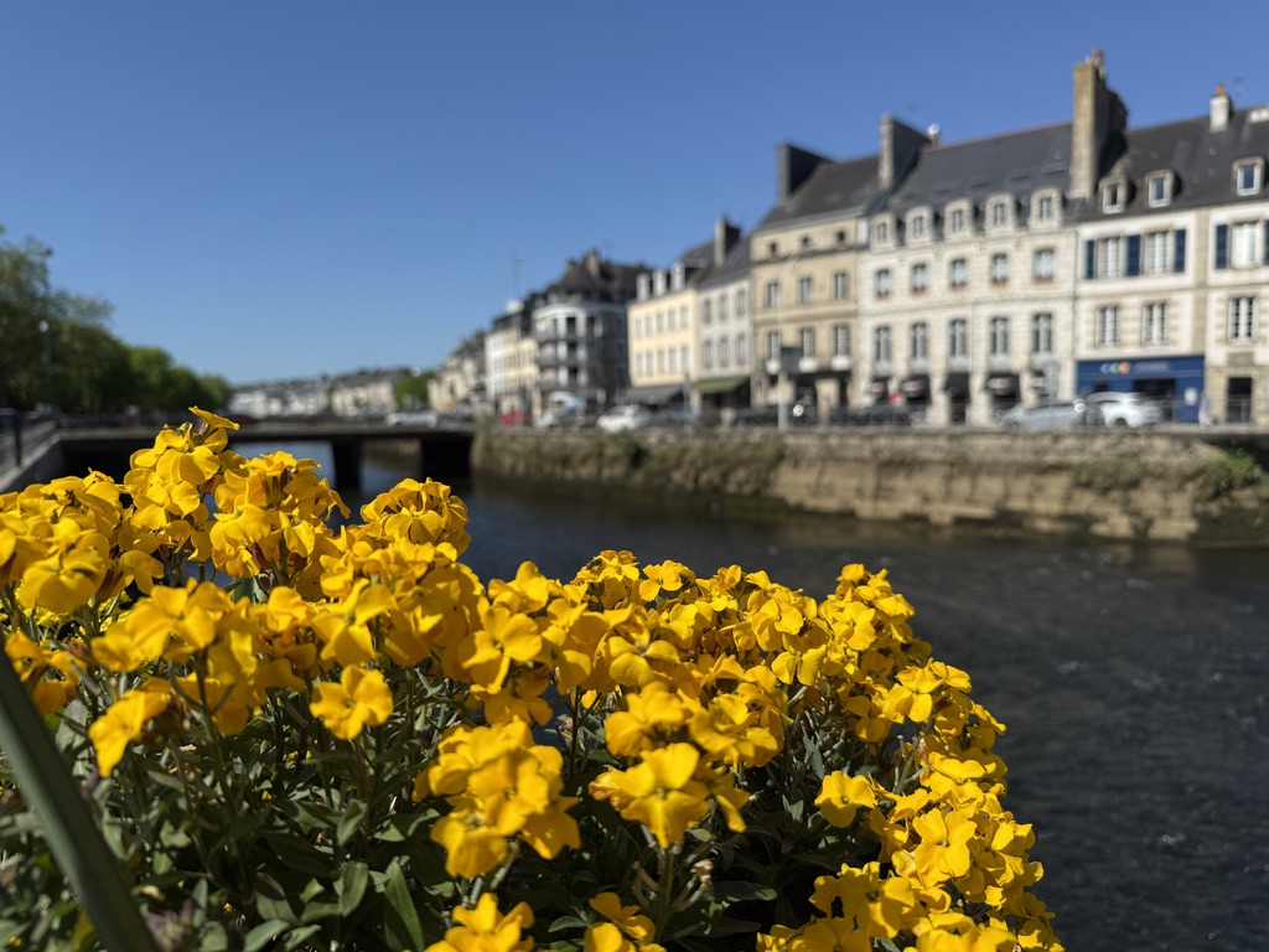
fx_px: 880
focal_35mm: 24
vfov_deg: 56.8
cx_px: 634
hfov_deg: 71.6
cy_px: 476
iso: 80
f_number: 1.78
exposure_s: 1/4405
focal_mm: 6.76
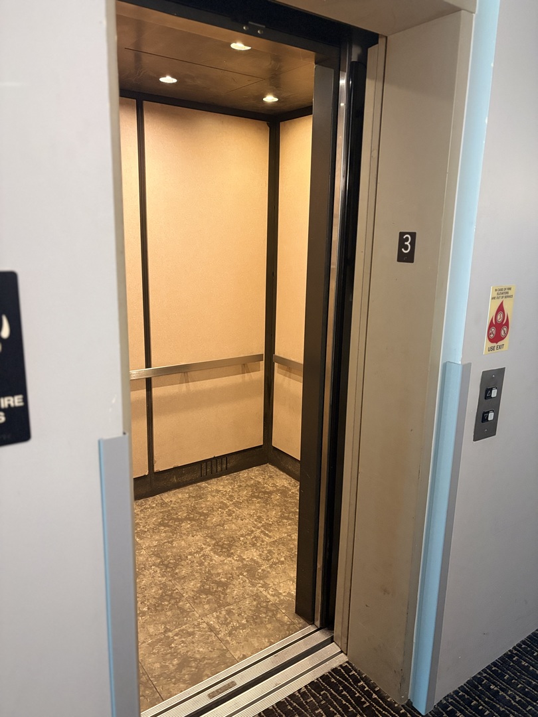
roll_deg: -1.4
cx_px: 269
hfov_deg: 53.1
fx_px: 539
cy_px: 358
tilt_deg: -13.5
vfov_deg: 67.3
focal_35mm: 26
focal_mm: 5.96
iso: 500
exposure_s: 1/30
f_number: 1.6
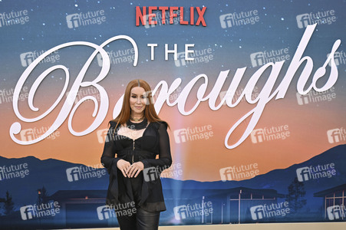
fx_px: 336
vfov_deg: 37.8
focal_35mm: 35
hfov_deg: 54.5
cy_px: 115
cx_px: 173
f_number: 7.1
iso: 640
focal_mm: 35
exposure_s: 1/320
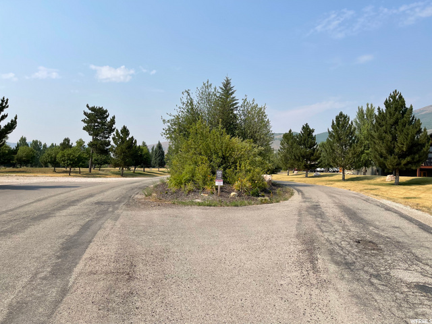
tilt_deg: +0.6
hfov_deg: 67.3
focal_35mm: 26
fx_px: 324
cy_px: 162
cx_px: 216
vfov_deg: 53.1
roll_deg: -1.2
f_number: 1.6
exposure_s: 1/4902
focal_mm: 5.1
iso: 32
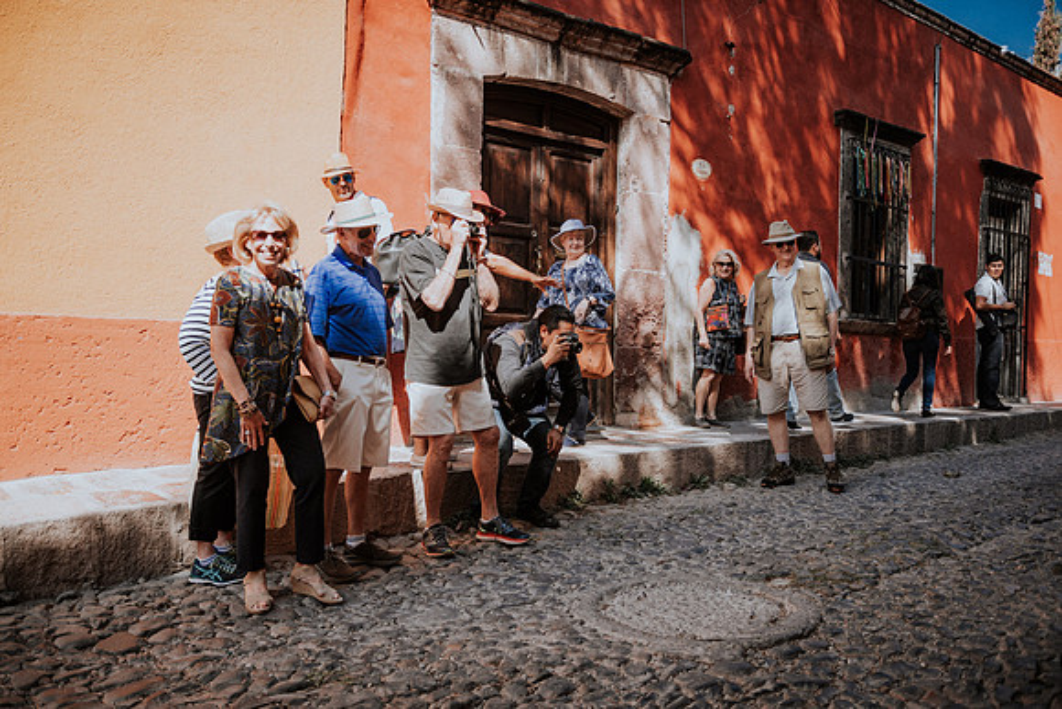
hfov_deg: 65.8
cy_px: 355
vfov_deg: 46.7
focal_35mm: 28
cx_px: 522
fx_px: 821
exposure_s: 1/1600
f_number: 1.8
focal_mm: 18
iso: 100
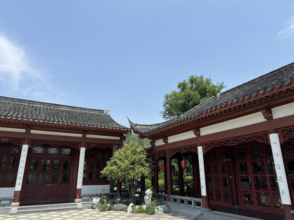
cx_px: 147
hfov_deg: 71.6
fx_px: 204
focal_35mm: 24
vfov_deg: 56.8
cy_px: 110
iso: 80
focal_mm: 6.76
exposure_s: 1/4608
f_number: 1.78
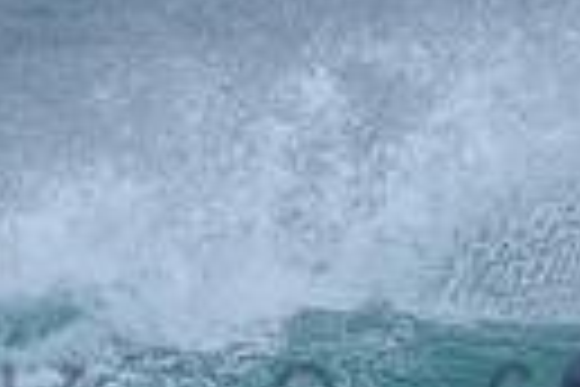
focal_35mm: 2242
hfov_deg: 0.9
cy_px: 394
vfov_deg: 0.6
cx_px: 463
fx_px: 36118
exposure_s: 1/2000
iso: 400
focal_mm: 500
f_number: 5.6
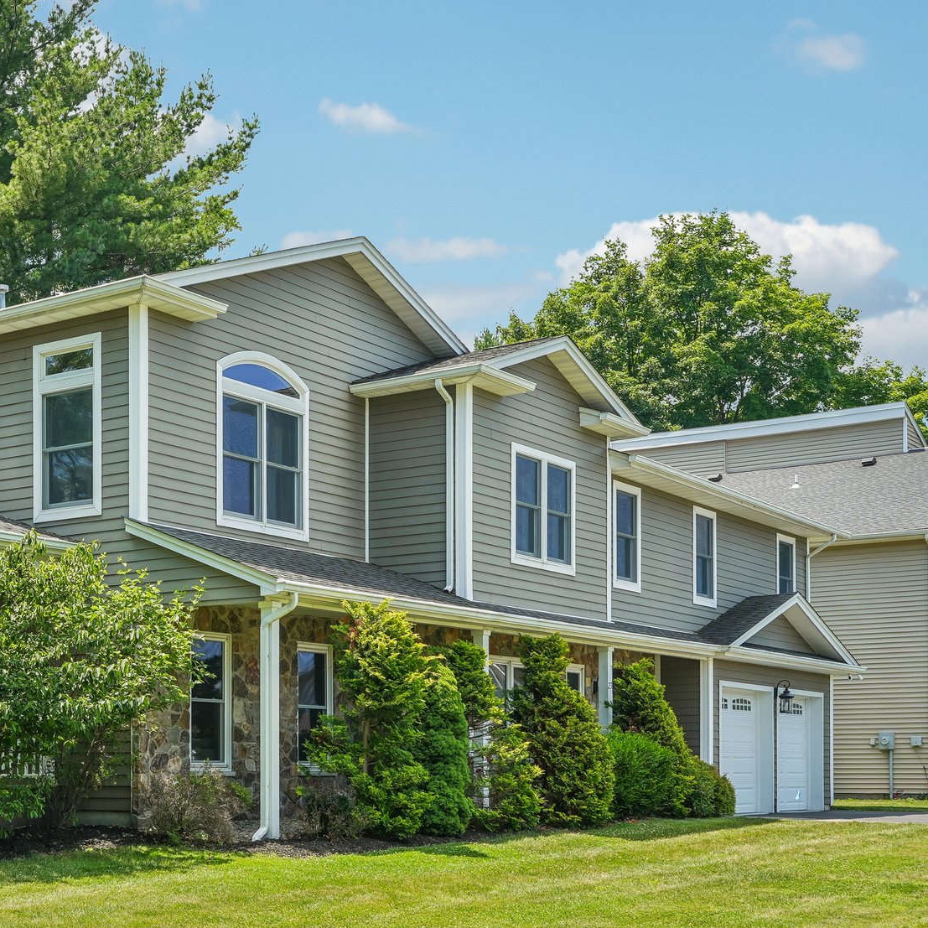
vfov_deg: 31.0
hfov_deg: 29.9
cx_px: 111
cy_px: 545
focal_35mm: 55
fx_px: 1668
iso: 100
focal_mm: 35
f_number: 9
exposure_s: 1/100
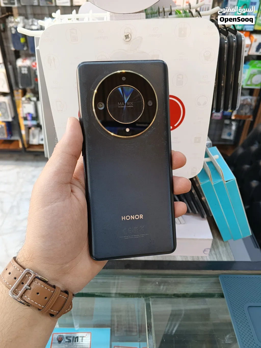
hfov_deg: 58.9
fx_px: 231
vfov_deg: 73.9
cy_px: 174
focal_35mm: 23
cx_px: 130
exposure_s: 1/50
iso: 351
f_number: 1.6
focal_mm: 4.09
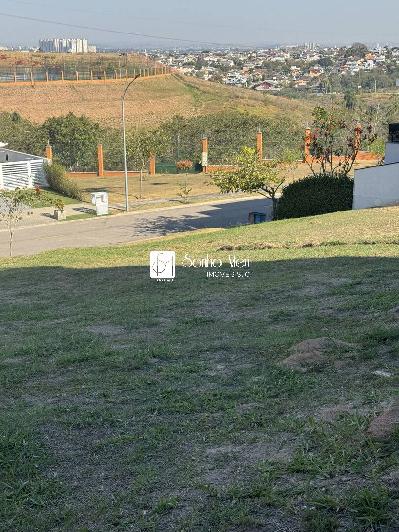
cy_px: 266
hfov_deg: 30.3
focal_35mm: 48
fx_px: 738
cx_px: 200
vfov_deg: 39.7
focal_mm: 6.76
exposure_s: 1/2513
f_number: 1.78
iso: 64
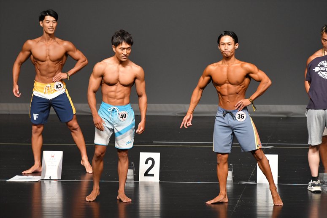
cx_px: 164
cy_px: 109
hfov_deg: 6.9
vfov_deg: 4.6
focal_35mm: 300
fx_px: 2724
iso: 2500
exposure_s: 1/400
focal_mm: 200
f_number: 5.6
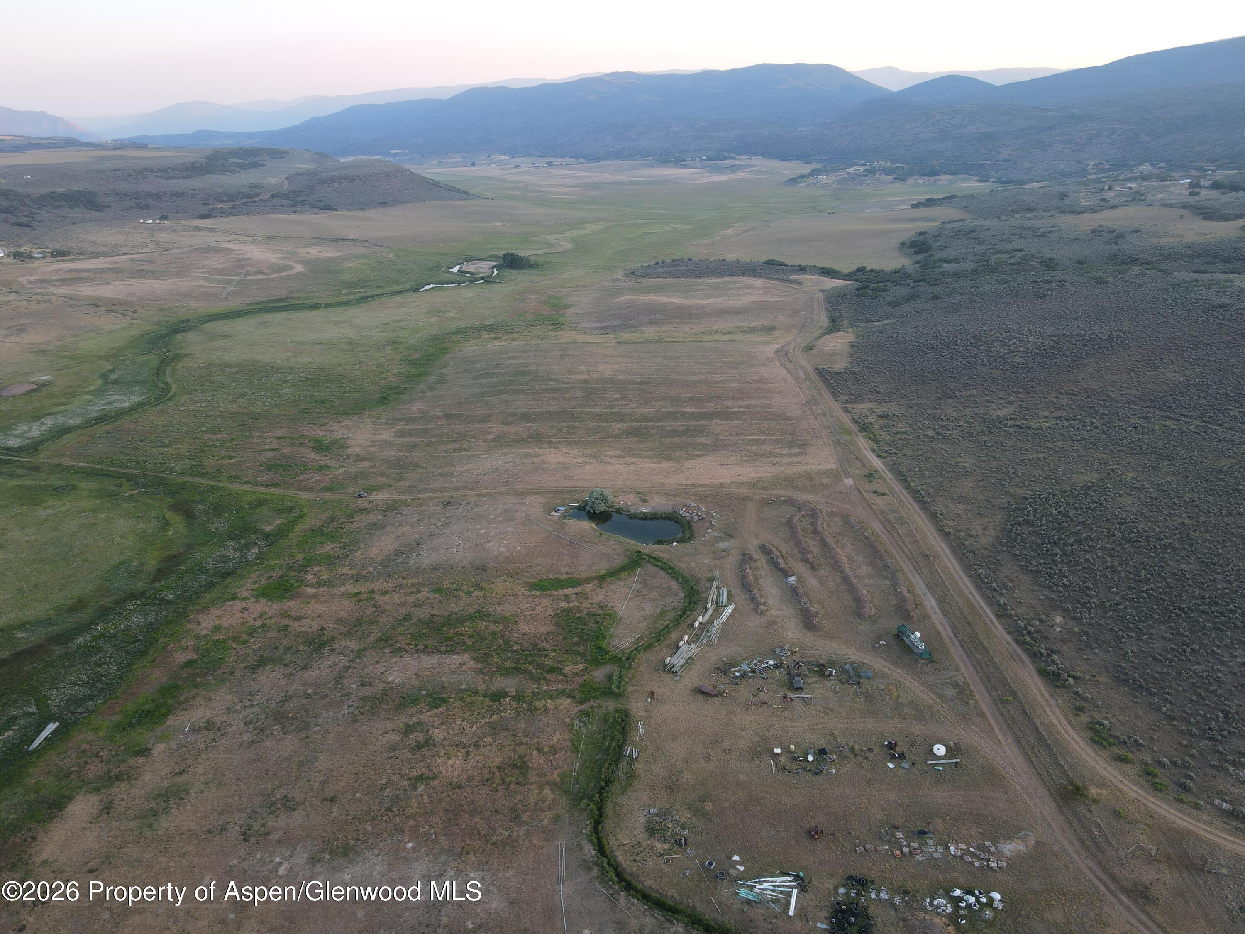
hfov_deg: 71.6
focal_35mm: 24
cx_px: 622
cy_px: 467
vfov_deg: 56.8
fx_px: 863
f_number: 2.8
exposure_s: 1/60
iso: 100
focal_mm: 4.5
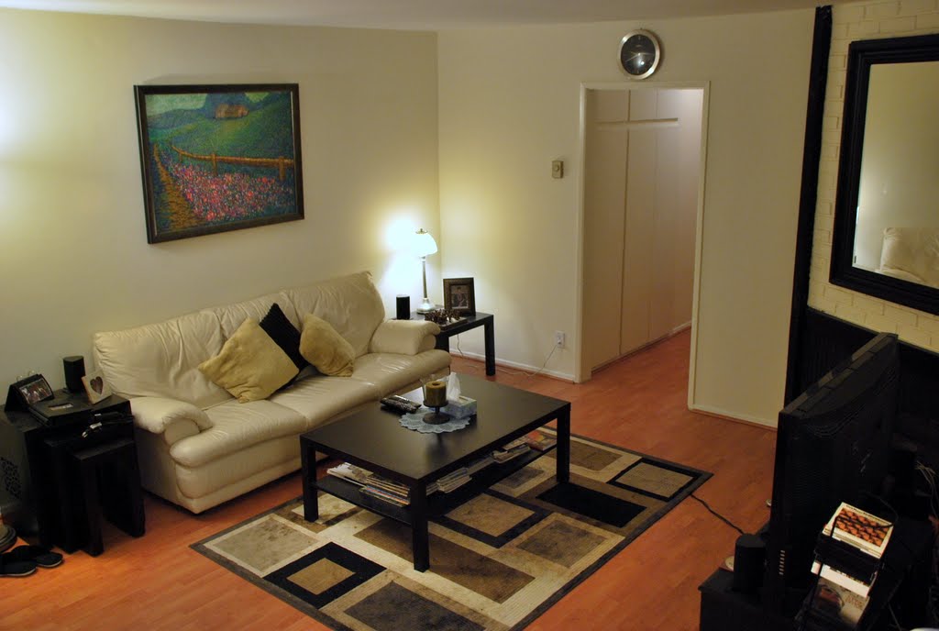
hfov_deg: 57.1
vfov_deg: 40.2
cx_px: 470
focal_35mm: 33
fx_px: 863
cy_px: 316
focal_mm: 22
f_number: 3.8
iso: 400
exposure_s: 1/30
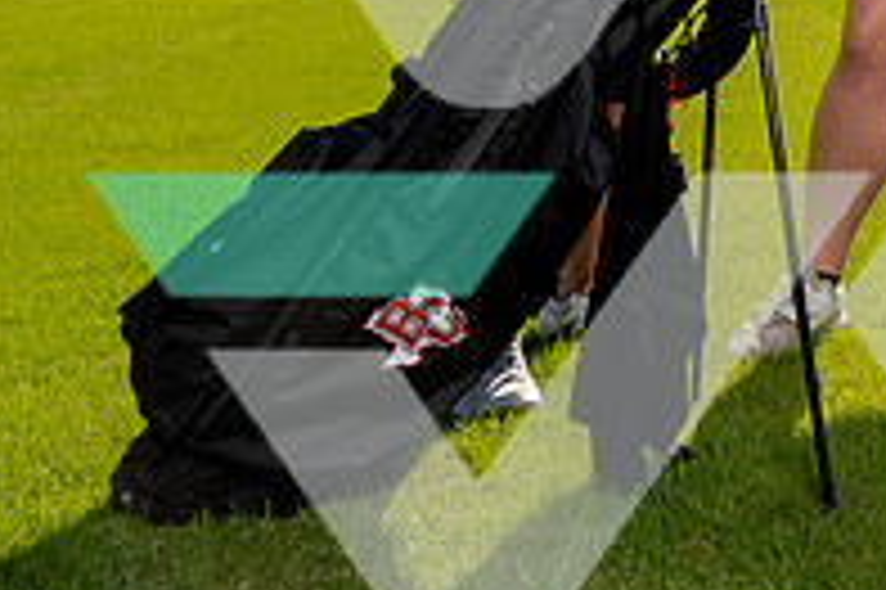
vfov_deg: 15.8
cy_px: -135
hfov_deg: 21.4
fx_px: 2041
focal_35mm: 83
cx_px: 1243
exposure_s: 1/250
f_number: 8
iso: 100
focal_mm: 24
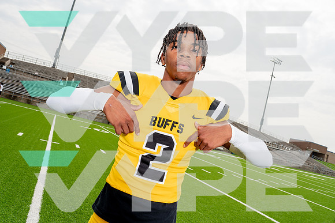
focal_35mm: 26
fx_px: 242
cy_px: 112
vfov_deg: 49.6
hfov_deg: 69.4
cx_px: 168
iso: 100
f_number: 8
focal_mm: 26
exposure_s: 1/250
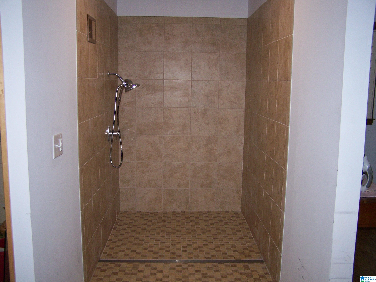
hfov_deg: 48.9
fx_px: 413
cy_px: 141
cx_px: 188
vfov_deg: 37.8
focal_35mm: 38
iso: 160
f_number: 2.8
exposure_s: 1/60
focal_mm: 6.3
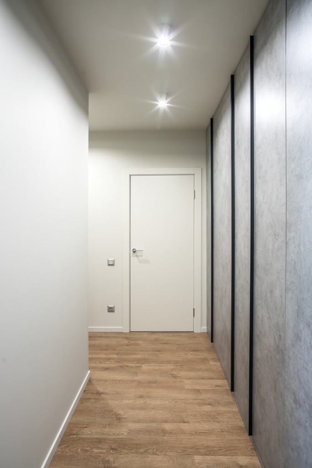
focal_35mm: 24
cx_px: 156
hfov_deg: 53.1
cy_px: 234
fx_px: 312
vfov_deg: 73.7
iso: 320
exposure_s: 1/40
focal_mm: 24
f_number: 8
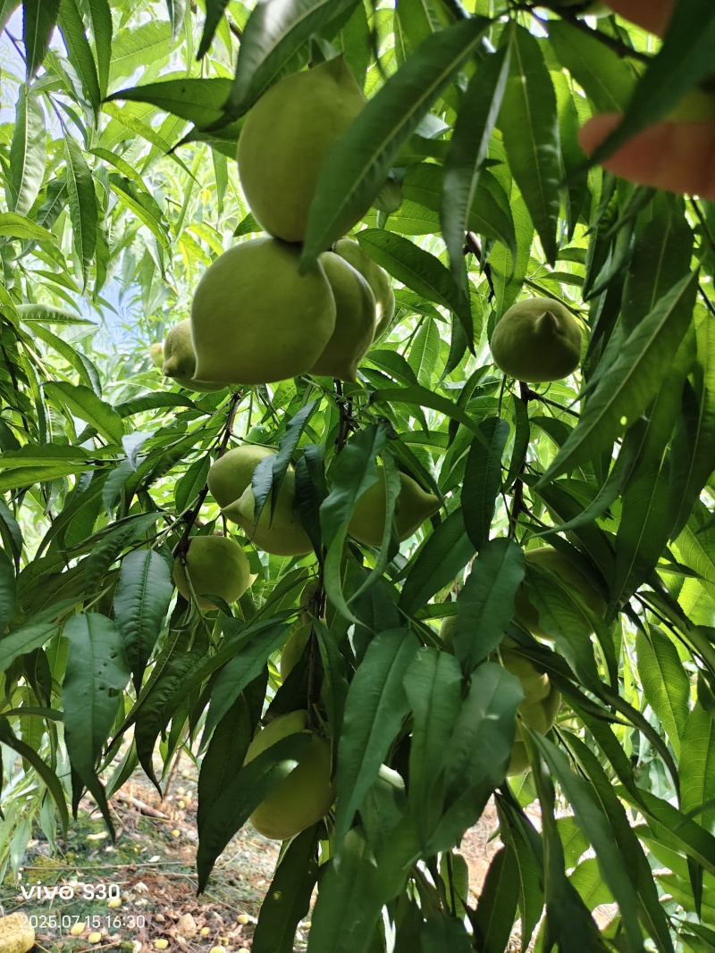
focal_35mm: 23
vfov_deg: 73.9
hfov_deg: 58.9
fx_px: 634
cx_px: 358
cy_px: 476
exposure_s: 1/100
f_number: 1.88
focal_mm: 5.56
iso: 64
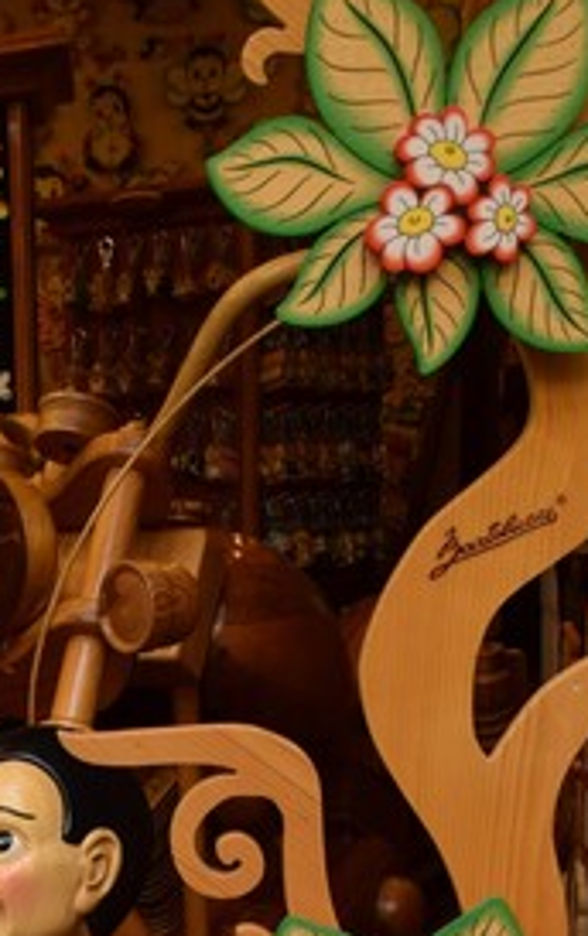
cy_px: 1281
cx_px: -43
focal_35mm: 98
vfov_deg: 19.3
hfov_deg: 13.2
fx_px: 2505
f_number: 7.1
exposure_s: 1/200
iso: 400
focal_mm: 22
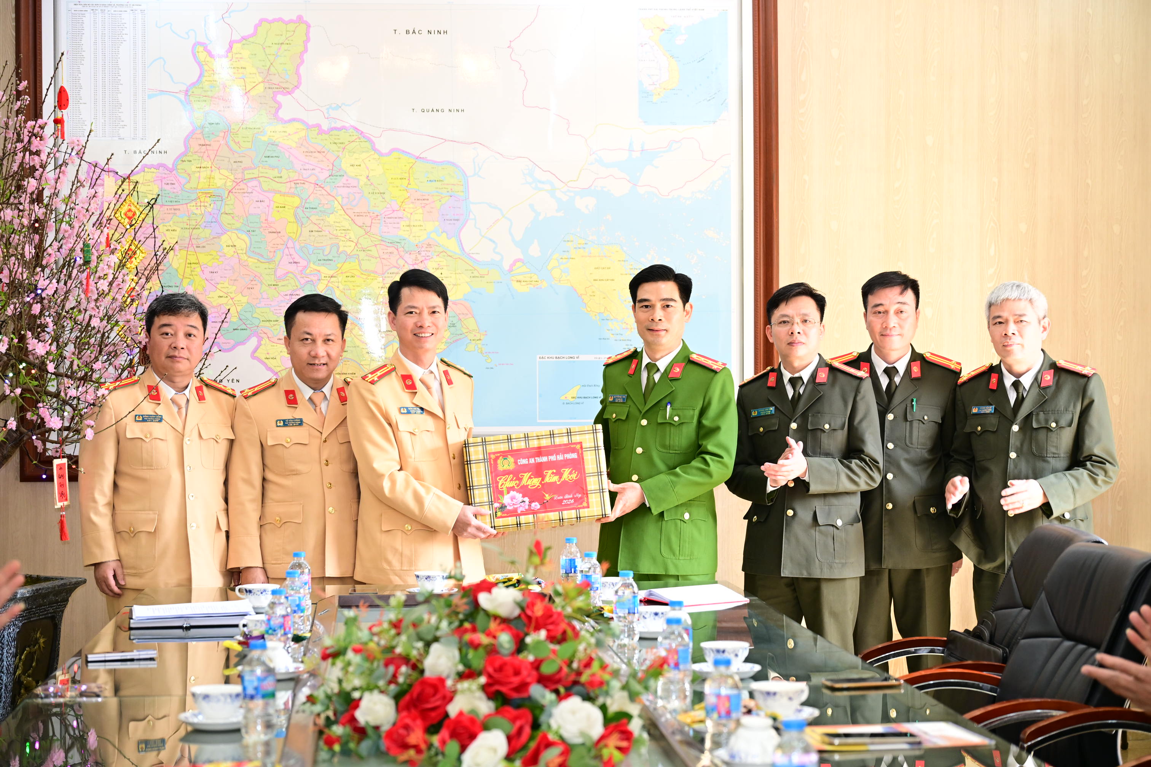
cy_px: 384
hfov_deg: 30.1
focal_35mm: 67
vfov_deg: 20.3
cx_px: 576
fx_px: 2142
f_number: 4
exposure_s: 1/200
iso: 1600
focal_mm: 67
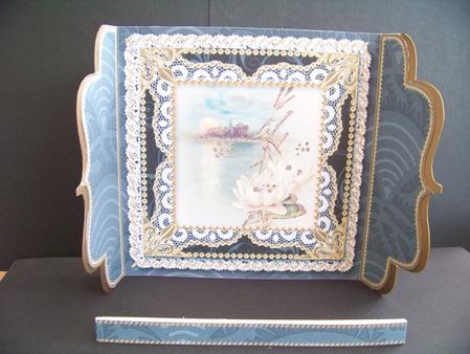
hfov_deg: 51.3
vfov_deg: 39.7
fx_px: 489
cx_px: 235
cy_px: 177
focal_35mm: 36
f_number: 2.8
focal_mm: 5.85
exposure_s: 1/20
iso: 400
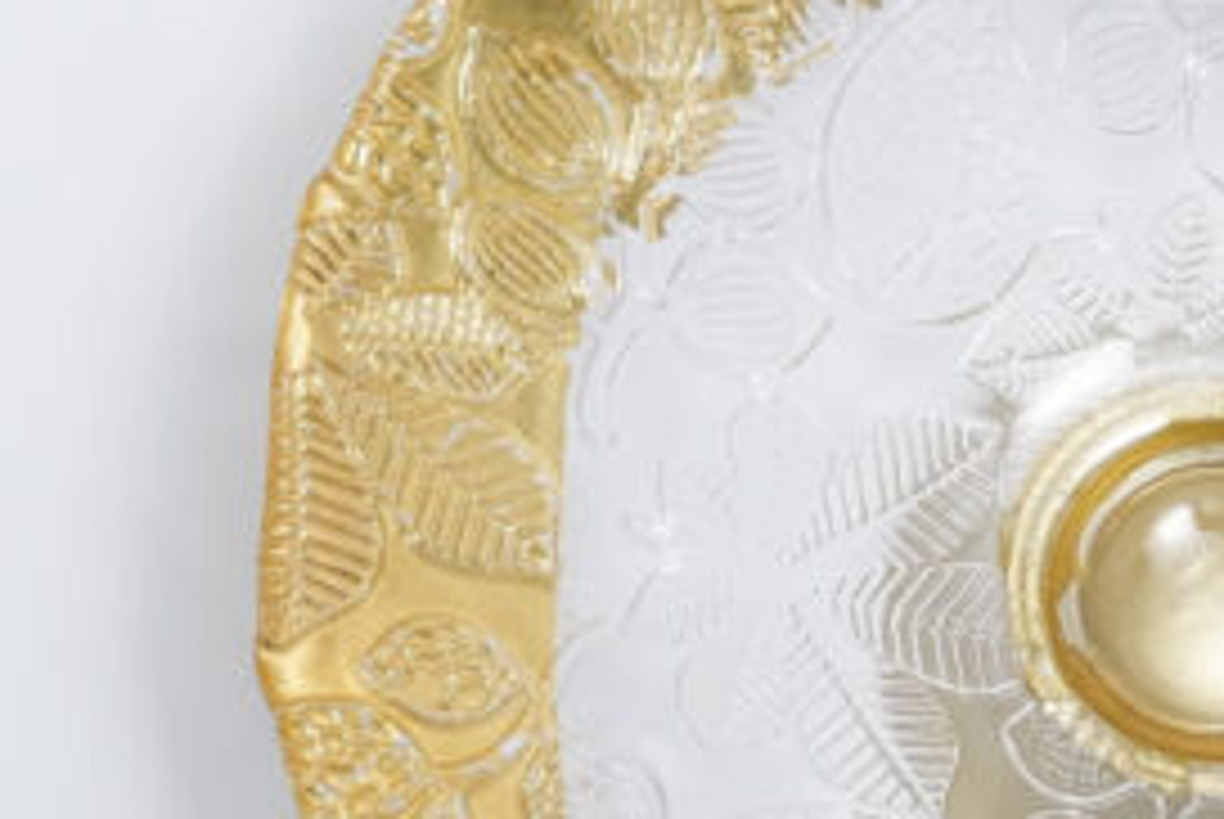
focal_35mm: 126
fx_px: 4289
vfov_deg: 10.9
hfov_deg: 15.9
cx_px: 1233
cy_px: 502
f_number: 10
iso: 3200
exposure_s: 1/125
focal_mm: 33
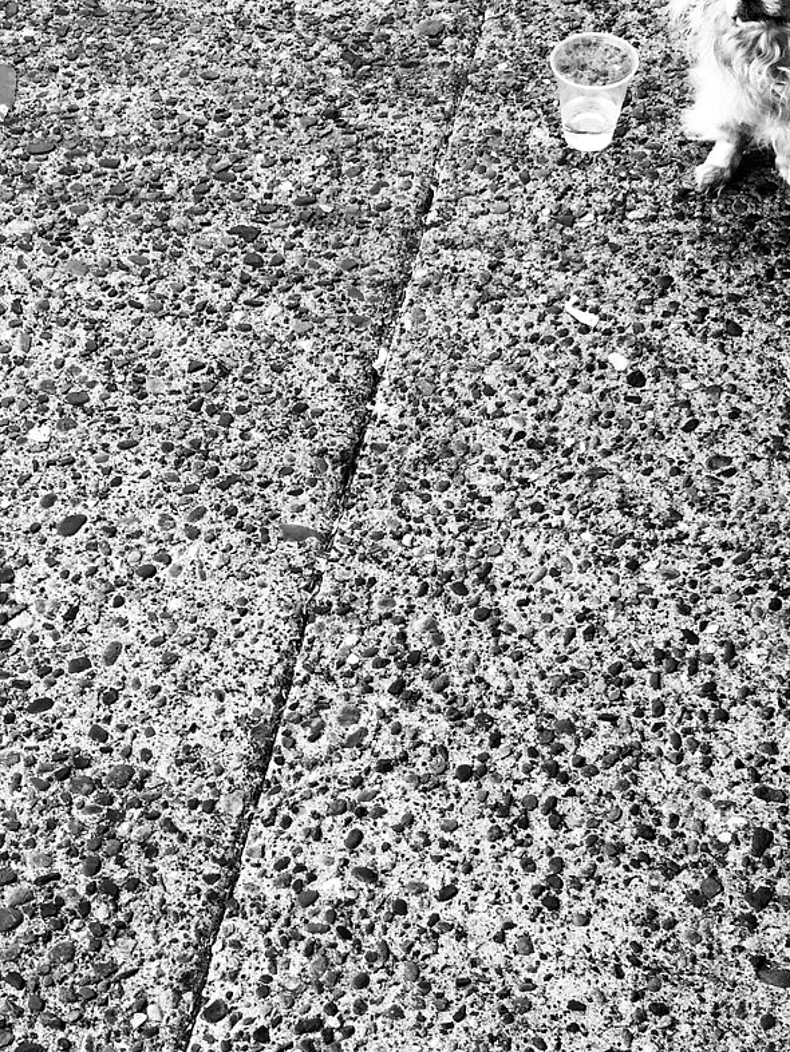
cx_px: 299
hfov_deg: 24.8
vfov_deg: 32.5
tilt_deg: -52.1
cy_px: 677
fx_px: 1794
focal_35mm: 59
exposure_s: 1/121
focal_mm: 4.15
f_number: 2.2
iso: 32
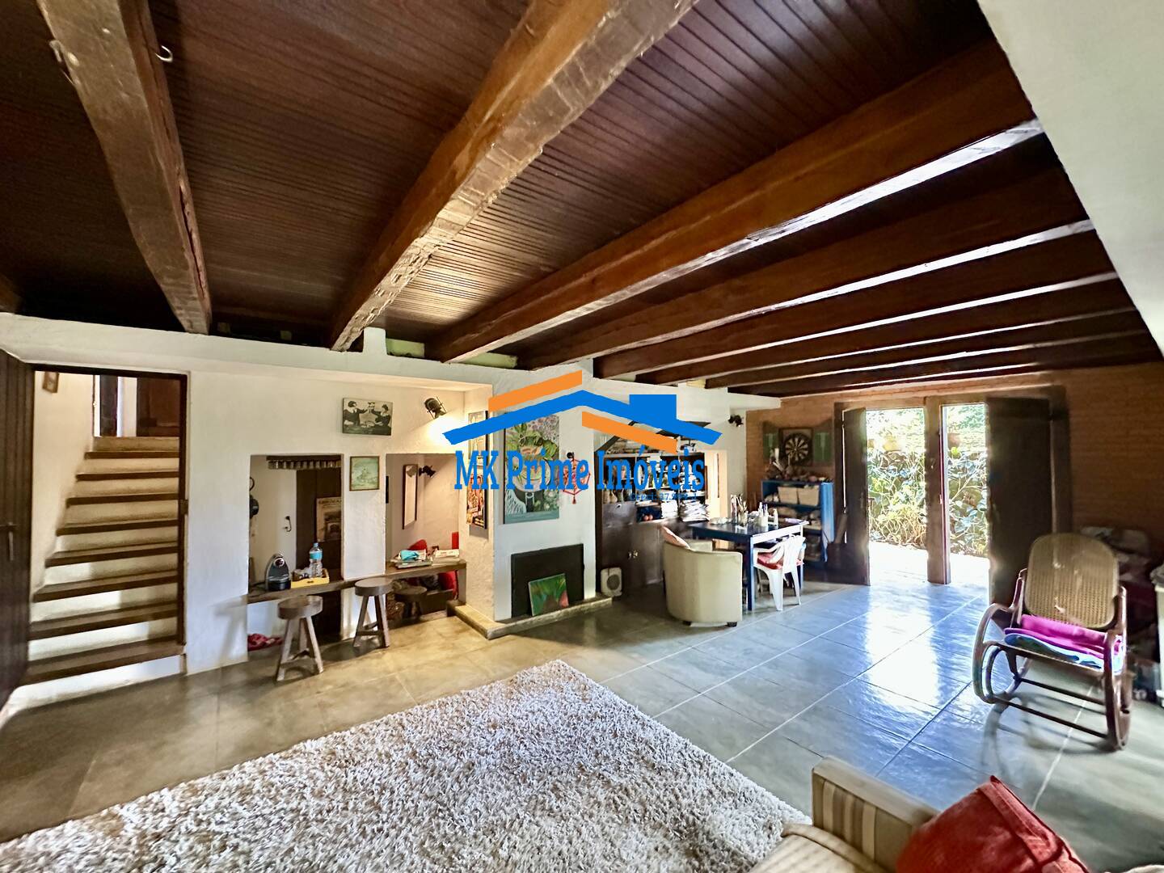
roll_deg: -0.2
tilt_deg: +1.2
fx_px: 471
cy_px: 436
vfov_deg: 85.7
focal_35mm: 14
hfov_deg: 102.1
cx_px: 582
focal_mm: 2.22
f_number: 2.2
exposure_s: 1/60
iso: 1250
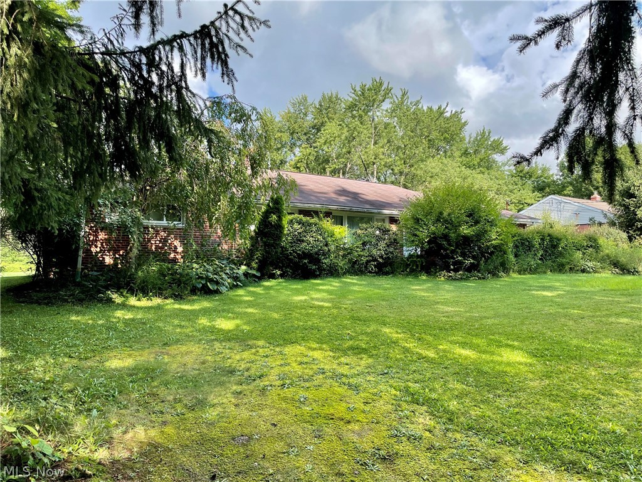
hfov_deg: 67.3
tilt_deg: +2.1
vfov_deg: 53.1
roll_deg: +0.1
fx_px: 482
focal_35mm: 26
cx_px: 321
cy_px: 241
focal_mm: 4.2
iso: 32
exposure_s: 1/947
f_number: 1.6
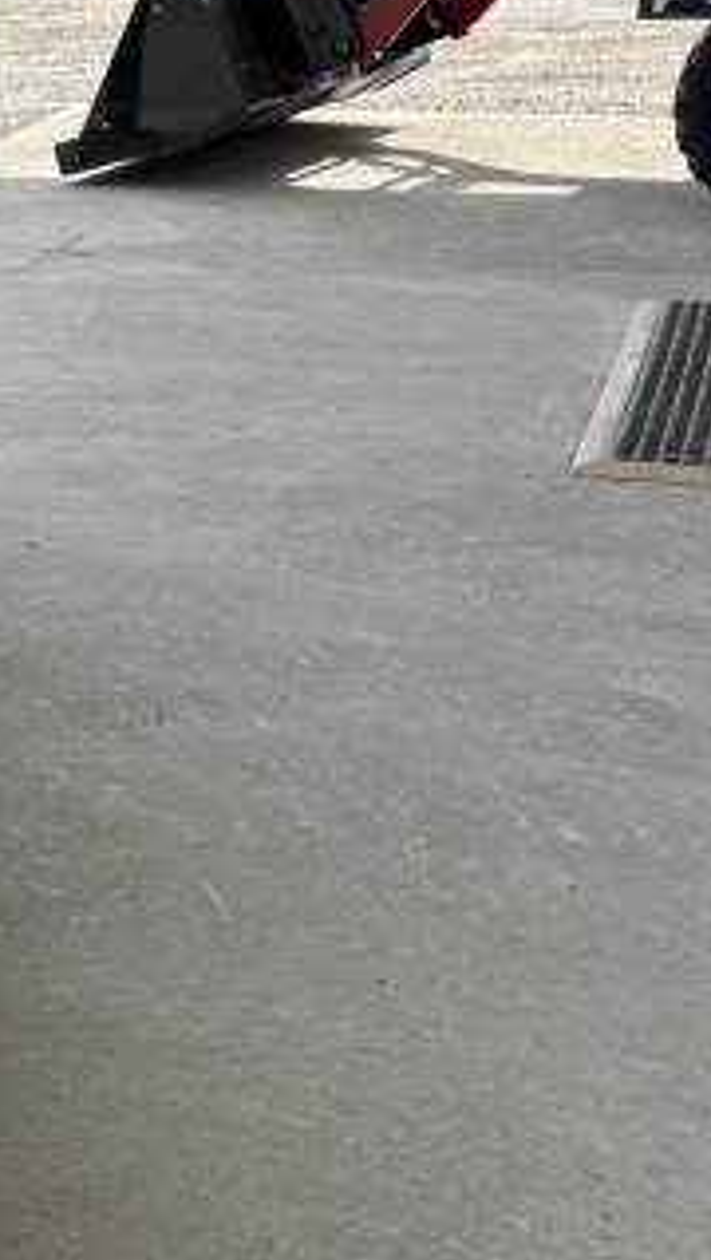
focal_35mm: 71
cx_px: -612
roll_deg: +2.5
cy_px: 743
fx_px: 2374
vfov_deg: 29.7
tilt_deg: -21.6
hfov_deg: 14.7
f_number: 1.6
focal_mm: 5.96
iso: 50
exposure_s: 1/1783
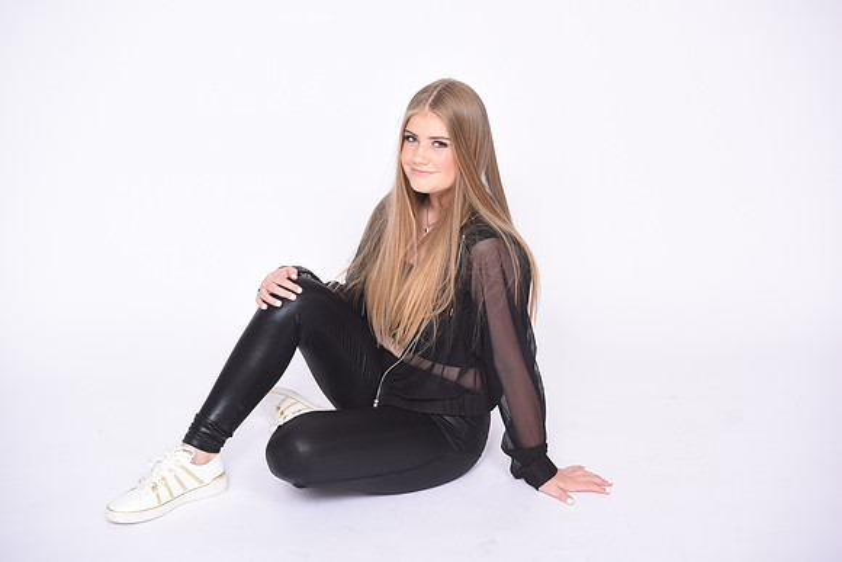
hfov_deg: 36.2
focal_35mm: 55
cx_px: 421
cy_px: 281
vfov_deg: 24.6
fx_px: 1287
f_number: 7.1
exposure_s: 1/160
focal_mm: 55
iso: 160
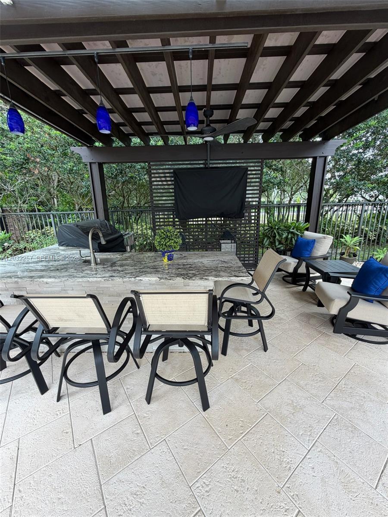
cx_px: 194
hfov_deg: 85.7
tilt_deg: -14.7
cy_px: 258
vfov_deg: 102.1
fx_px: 209
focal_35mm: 14
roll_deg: +1.1
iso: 40
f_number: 2.2
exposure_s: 1/123
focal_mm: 2.22
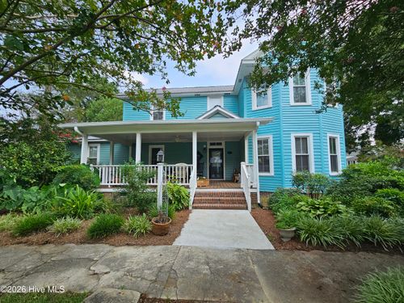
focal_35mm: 13
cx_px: 202
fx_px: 152
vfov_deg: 89.9
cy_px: 152
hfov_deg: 106.2
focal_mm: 2.2
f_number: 2.2
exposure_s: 1/843
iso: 50
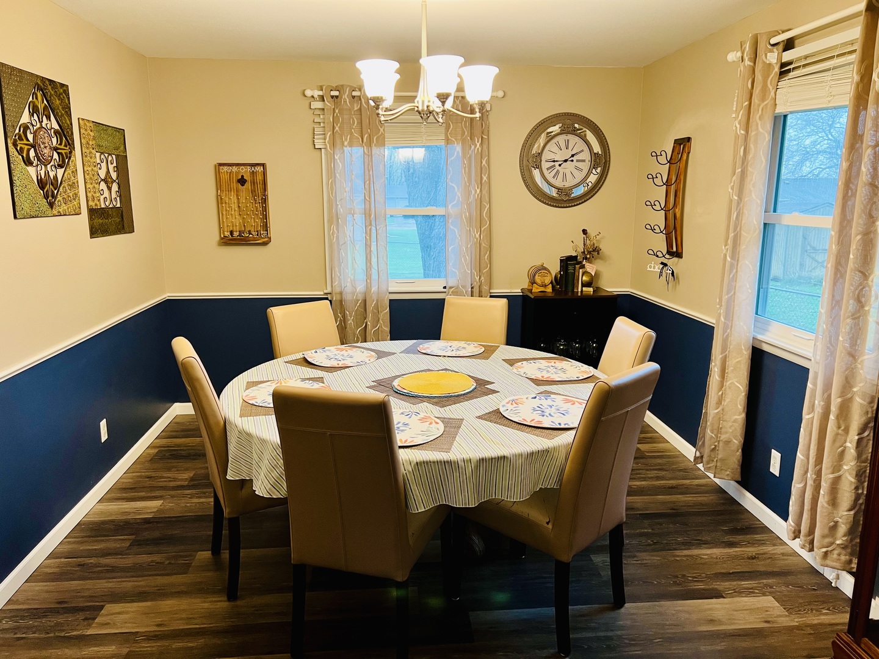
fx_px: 660
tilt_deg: -11.6
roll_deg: -0.6
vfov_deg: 53.1
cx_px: 440
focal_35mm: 26
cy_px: 330
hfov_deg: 67.3
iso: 160
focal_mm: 5.7
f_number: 1.5
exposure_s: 1/60
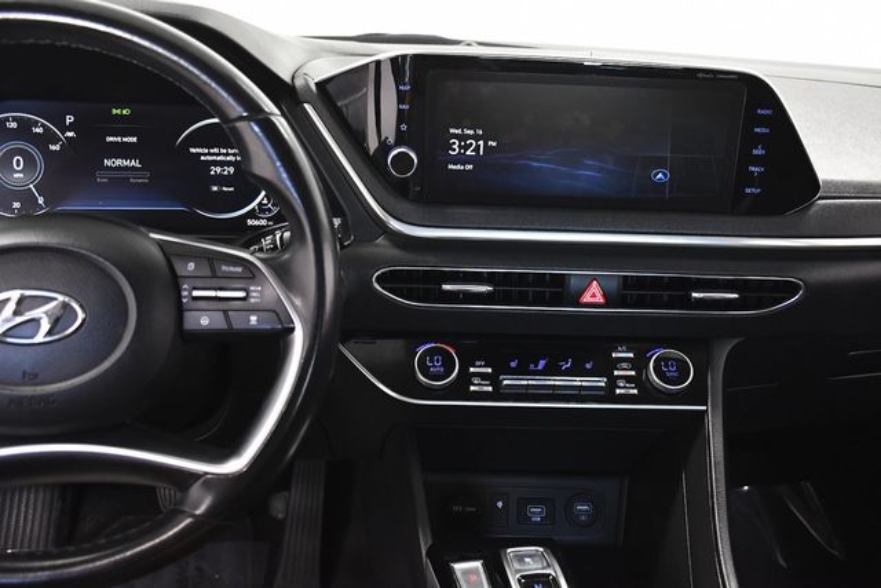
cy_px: 294
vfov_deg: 38.9
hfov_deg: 55.8
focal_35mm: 34
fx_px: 832
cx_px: 440
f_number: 3.8
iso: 2500
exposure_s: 1/200
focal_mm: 23
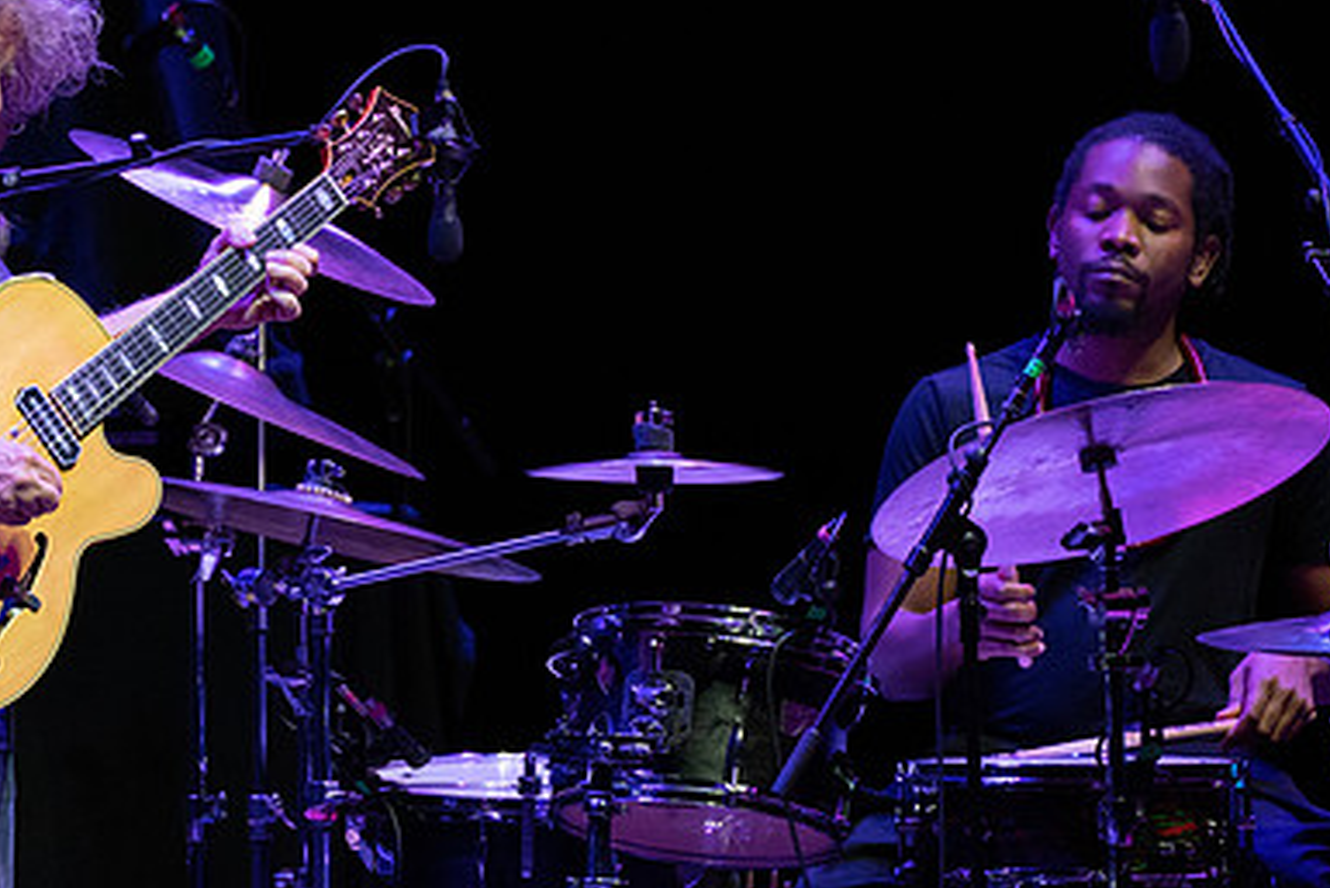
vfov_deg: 2.3
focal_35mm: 603
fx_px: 22285
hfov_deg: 3.4
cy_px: 233
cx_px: 387
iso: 3200
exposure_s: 1/320
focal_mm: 400
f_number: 7.1
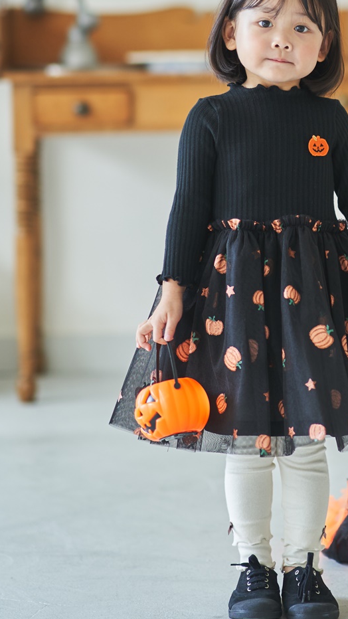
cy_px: 94
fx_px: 2823
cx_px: 339
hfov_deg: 7.0
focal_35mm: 172
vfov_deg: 12.4
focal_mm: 85
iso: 250
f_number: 1.4
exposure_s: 1/250
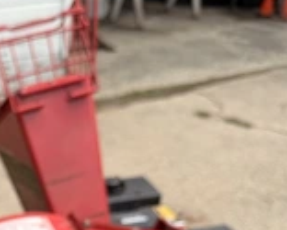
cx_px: -13
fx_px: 510
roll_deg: +1.2
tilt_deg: -35.8
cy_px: 263
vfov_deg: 23.6
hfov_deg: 29.0
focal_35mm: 60
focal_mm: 6.76
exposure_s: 1/2232
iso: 80
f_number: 1.78
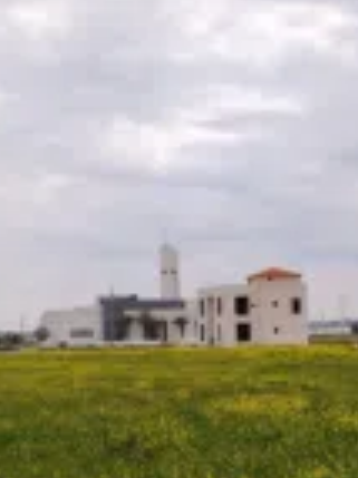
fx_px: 1119
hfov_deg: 18.1
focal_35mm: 81
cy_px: 308
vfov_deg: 24.1
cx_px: 254
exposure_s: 1/1526
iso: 50
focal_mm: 4.22
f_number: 1.8
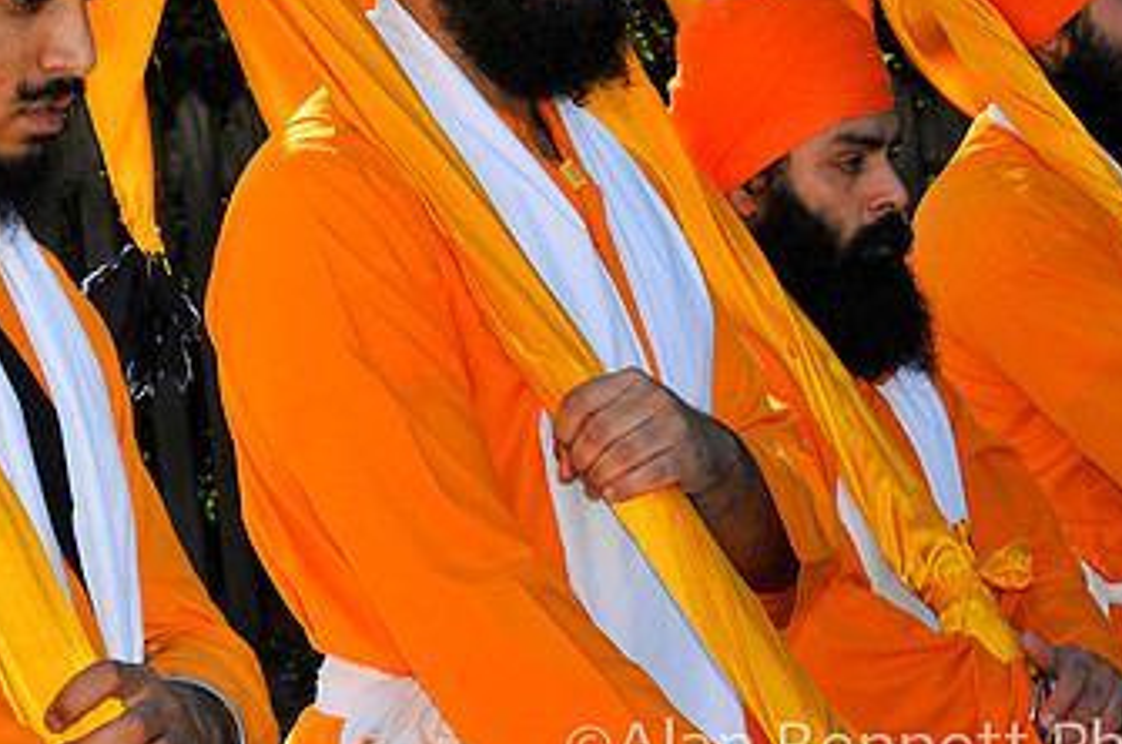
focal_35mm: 182
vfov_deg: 7.5
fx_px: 5661
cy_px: 173
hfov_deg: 11.3
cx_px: 526
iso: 400
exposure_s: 1/200
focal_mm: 70
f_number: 11
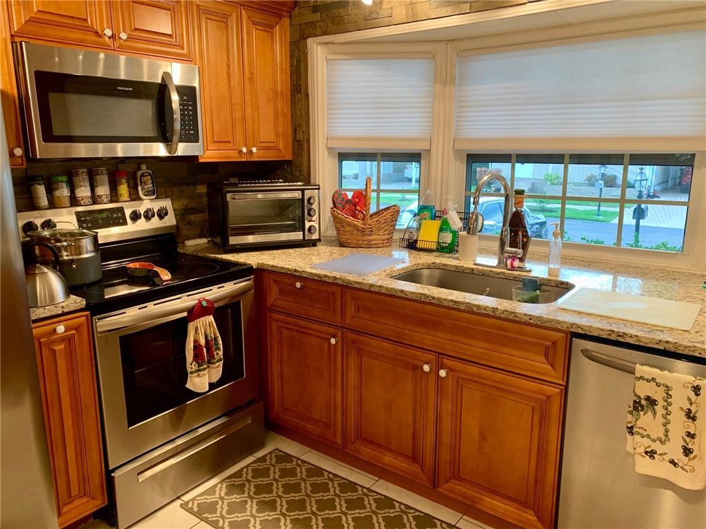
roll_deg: -0.5
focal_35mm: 26
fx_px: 530
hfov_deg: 67.3
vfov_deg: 53.1
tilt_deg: -11.7
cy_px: 264
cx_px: 353
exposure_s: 1/60
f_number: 1.8
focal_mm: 4.25
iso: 125
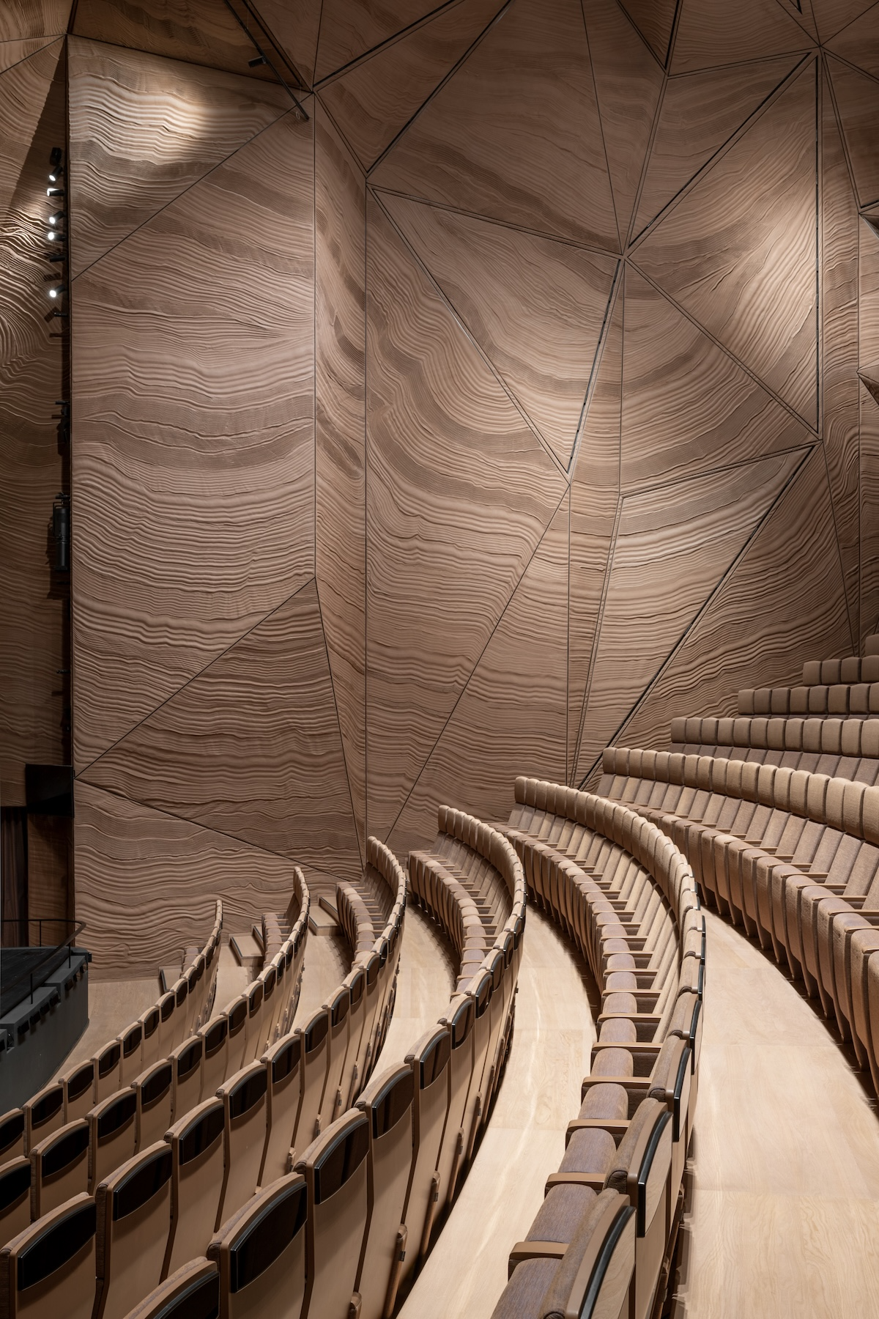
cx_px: 440
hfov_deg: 37.9
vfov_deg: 54.4
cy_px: 660
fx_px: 1282
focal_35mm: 35
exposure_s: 1/1.25
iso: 50
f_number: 11
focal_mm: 35
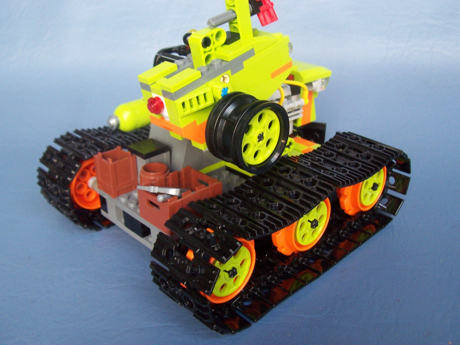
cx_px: 230
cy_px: 172
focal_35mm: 37
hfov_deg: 50.1
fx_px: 492
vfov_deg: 38.7
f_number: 2.8
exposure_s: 1/30
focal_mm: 5.6
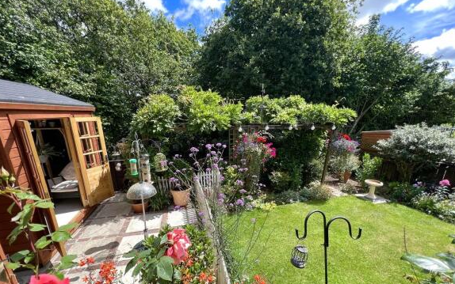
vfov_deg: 78.2
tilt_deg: -15.4
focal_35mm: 14
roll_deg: +1.4
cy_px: 163
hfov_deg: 105.3
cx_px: 227
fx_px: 174
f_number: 1.8
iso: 32
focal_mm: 1.57
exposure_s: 1/440
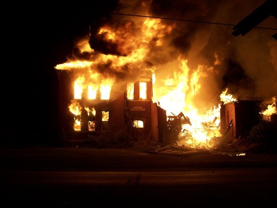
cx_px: 138
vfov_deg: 38.7
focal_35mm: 37
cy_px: 104
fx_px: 296
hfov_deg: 50.1
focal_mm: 7.8
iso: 64
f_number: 2.8
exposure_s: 1/60
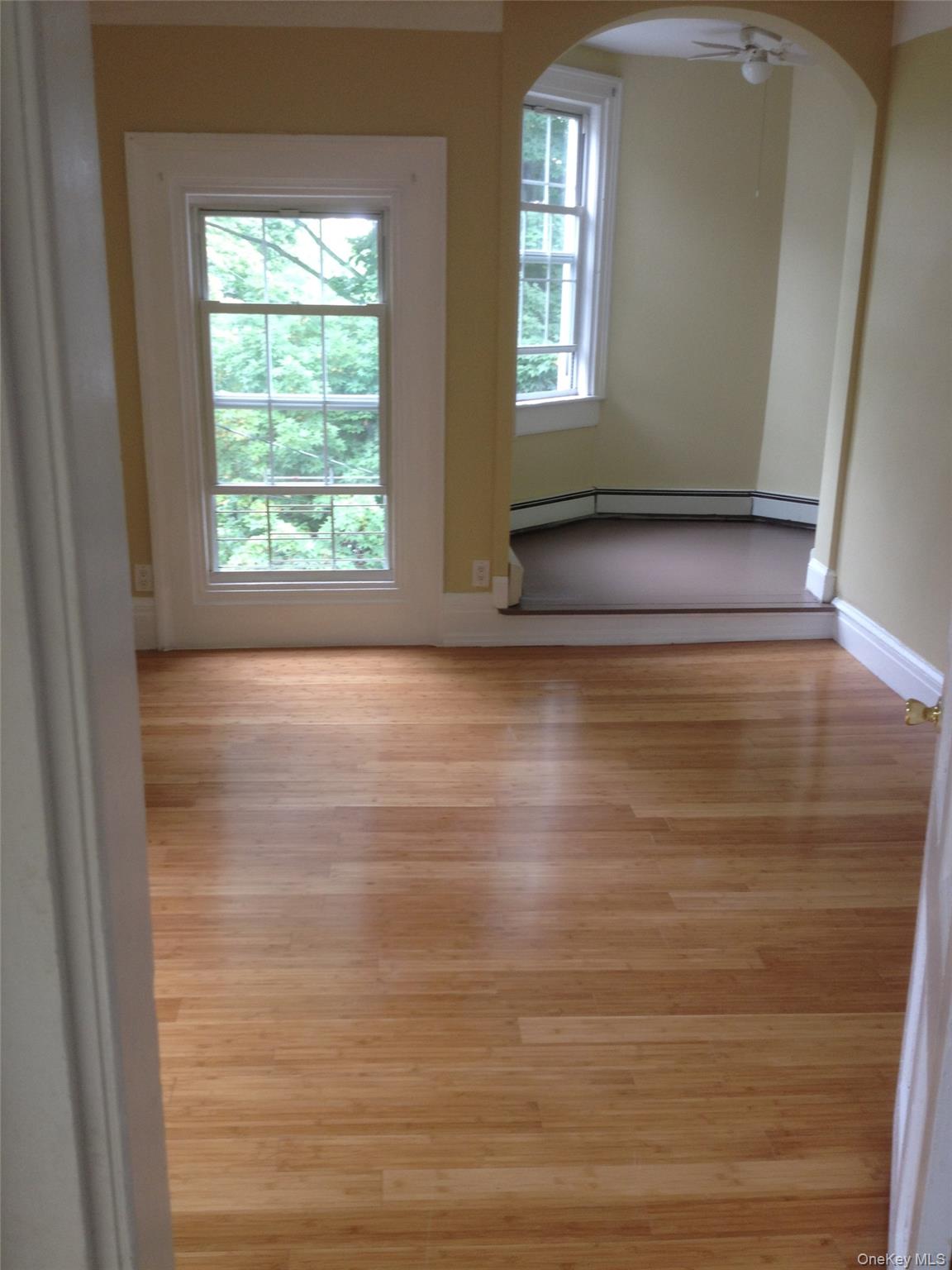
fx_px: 1283
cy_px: 635
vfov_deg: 52.6
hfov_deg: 40.7
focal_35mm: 35
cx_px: 476
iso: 50
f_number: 2.4
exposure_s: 1/24
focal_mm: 4.28
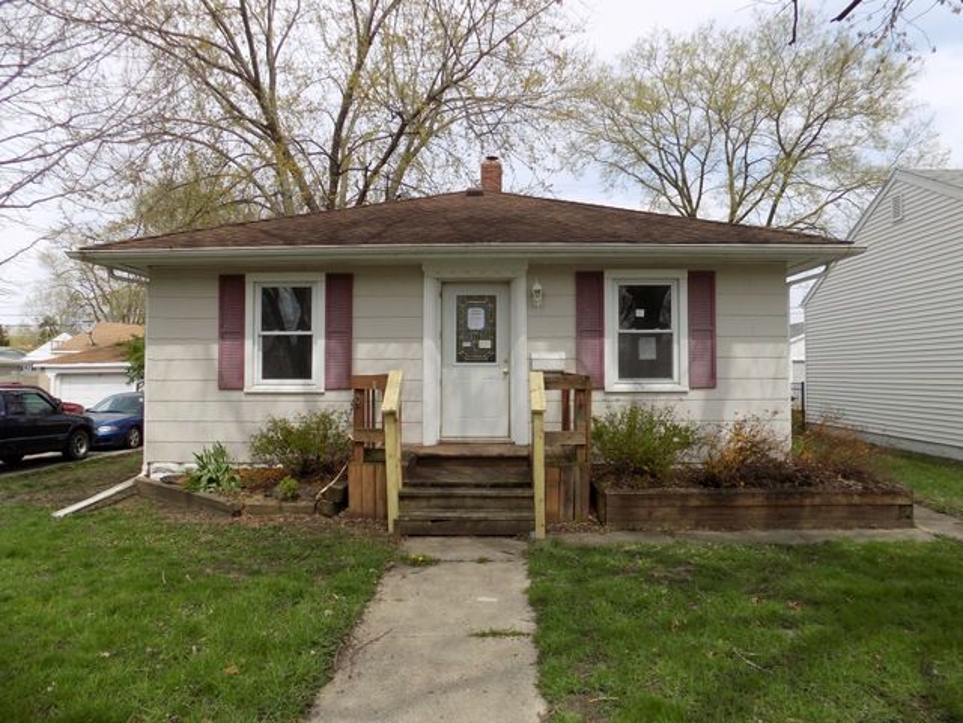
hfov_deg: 73.9
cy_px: 362
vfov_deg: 58.9
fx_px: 640
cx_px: 482
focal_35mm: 23
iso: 80
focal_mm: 4
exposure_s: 1/800
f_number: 3.1
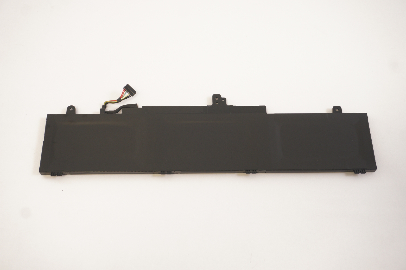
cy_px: 135
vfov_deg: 31.8
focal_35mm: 42
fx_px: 473
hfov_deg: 46.4
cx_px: 203
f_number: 5.6
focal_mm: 28
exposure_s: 1/13
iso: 320
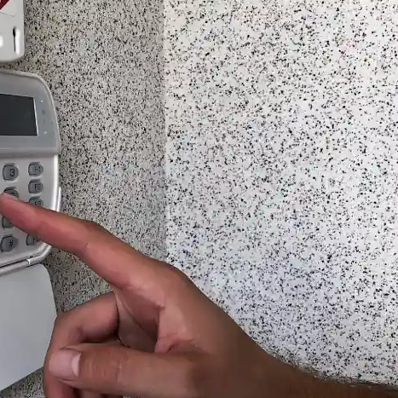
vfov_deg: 31.6
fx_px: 702
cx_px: 103
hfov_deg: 31.1
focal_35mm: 54
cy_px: 197
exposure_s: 1/120
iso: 50
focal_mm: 4
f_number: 1.8
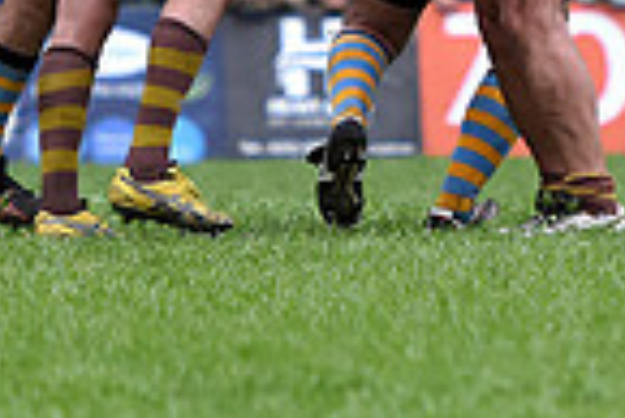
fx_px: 15640
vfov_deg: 1.5
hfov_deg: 2.3
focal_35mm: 900
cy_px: -412
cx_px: 362
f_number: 2.8
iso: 800
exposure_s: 1/1000
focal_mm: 150
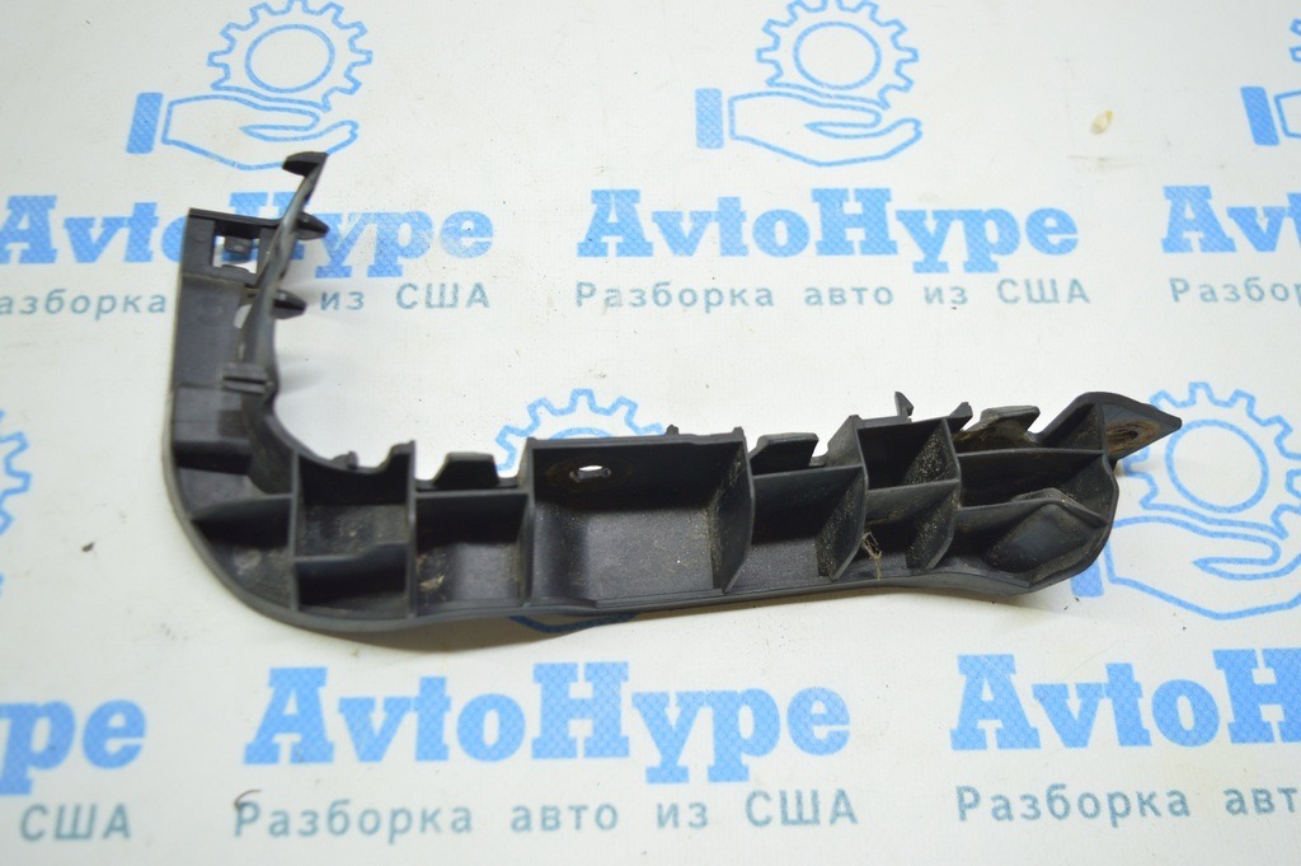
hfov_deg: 53.2
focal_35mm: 36
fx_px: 1300
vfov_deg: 36.8
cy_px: 433
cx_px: 650
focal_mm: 24
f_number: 4
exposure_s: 1/40
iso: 400
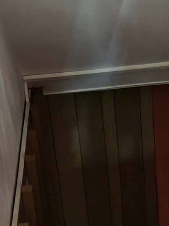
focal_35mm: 87
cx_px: 206
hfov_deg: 16.3
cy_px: 116
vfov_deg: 22.5
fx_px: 566
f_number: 1.8
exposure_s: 1/9.99
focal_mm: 5.4
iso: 1250
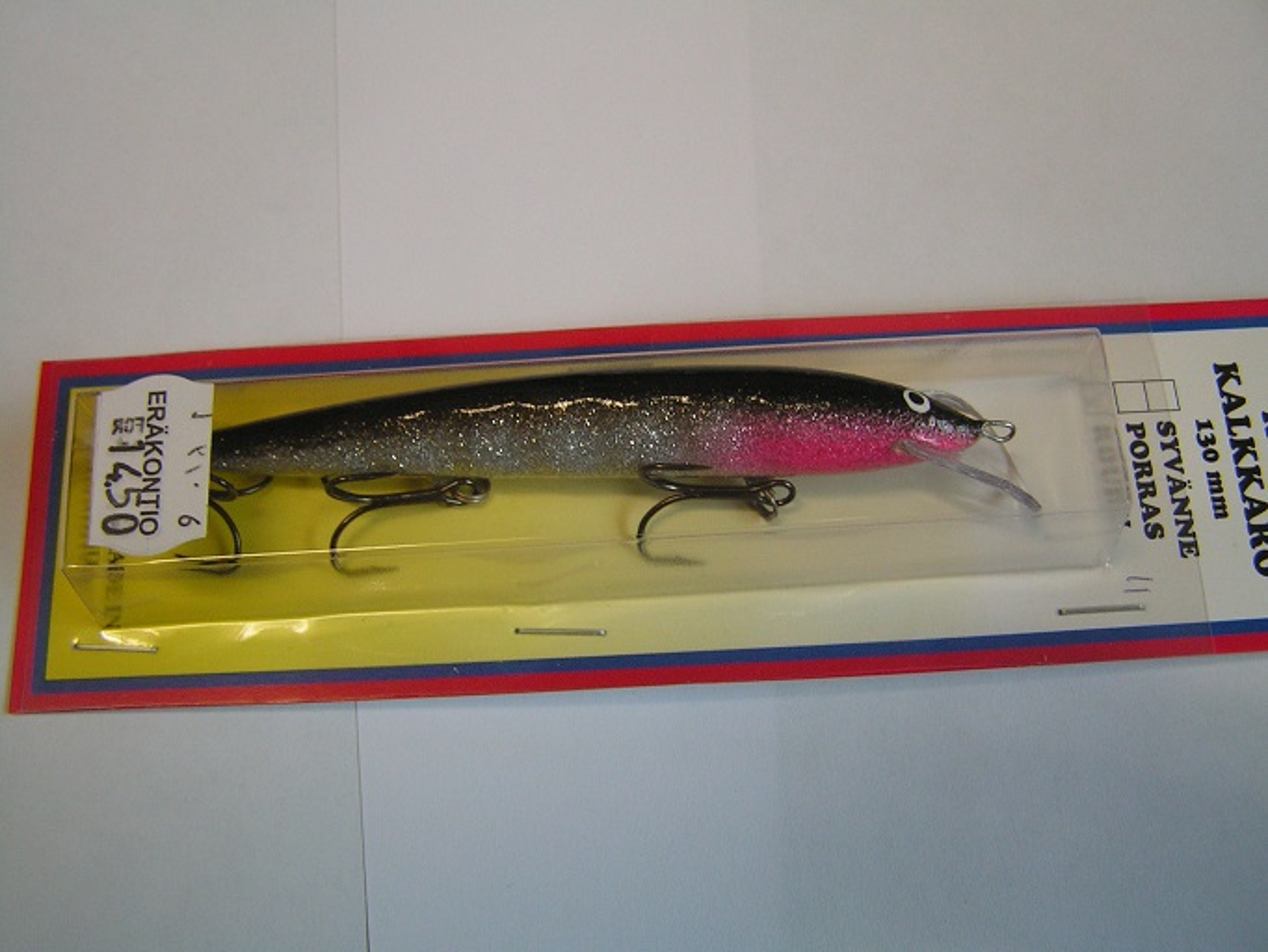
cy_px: 476
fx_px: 1392
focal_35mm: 38
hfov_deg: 49.0
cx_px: 634
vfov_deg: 37.7
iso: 80
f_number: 2.8
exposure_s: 1/40
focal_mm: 6.3
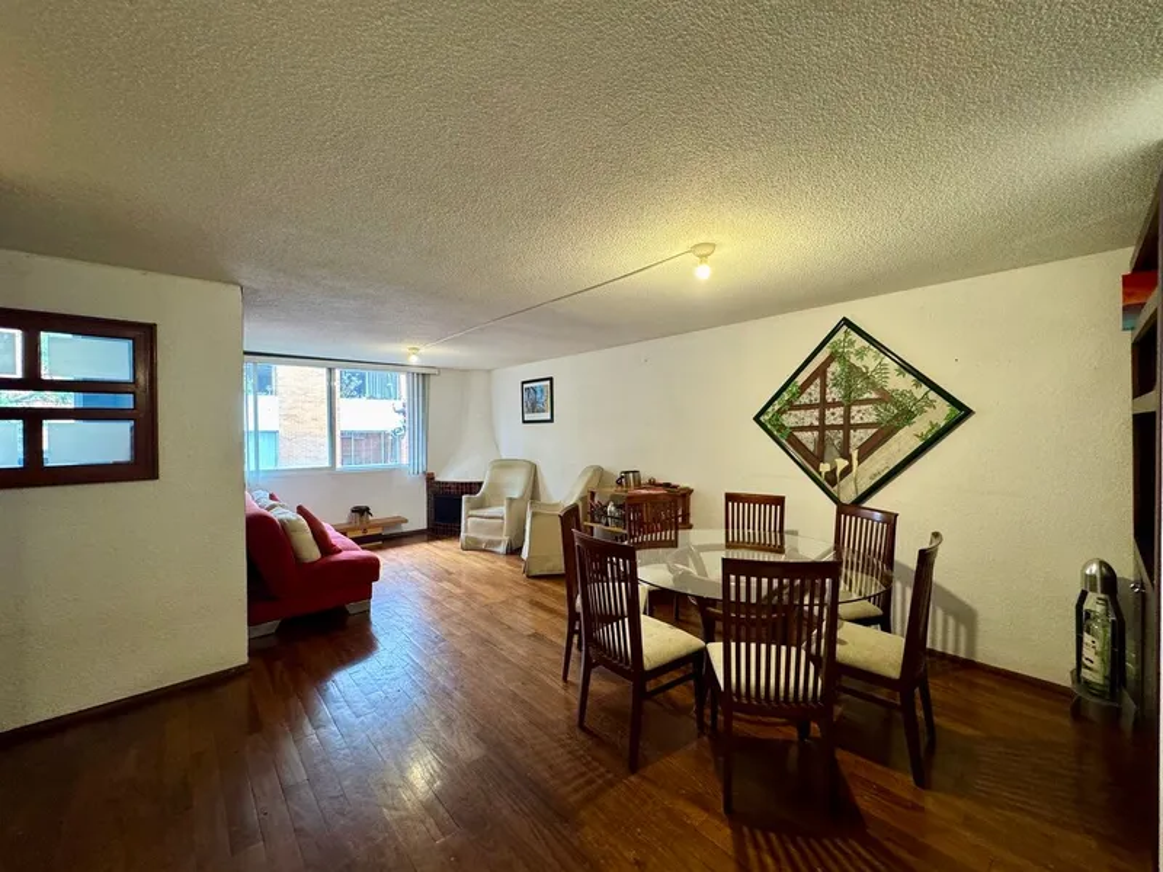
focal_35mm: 14
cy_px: 436
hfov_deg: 102.1
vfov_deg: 85.7
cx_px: 582
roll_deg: +0.7
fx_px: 470
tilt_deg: -0.7
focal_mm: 2.22
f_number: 2.2
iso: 250
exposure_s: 1/60
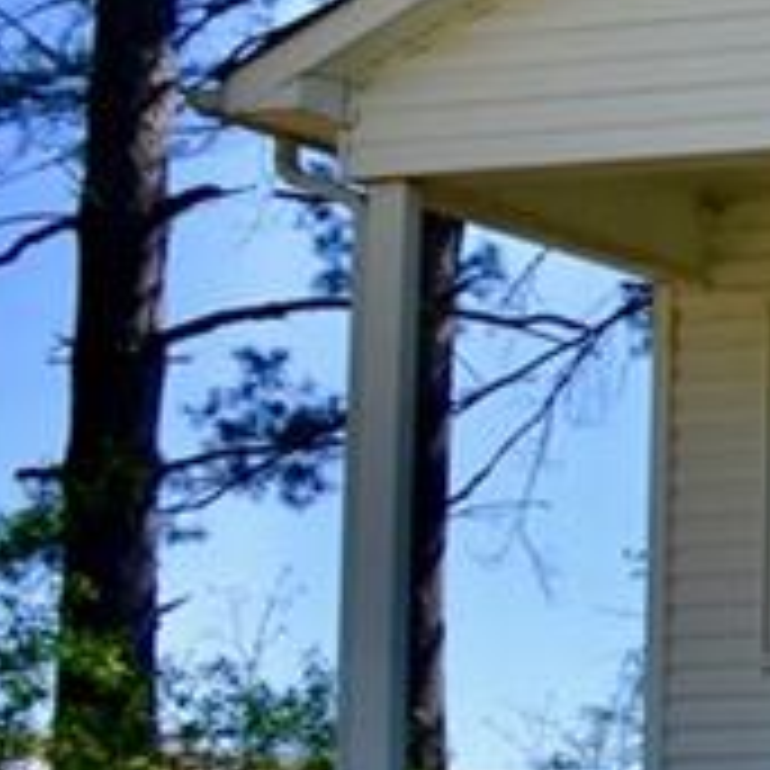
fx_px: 3448
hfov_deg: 9.8
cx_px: 2274
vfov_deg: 12.7
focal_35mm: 137
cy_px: 554
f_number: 7.1
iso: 100
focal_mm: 18
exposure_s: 1/200
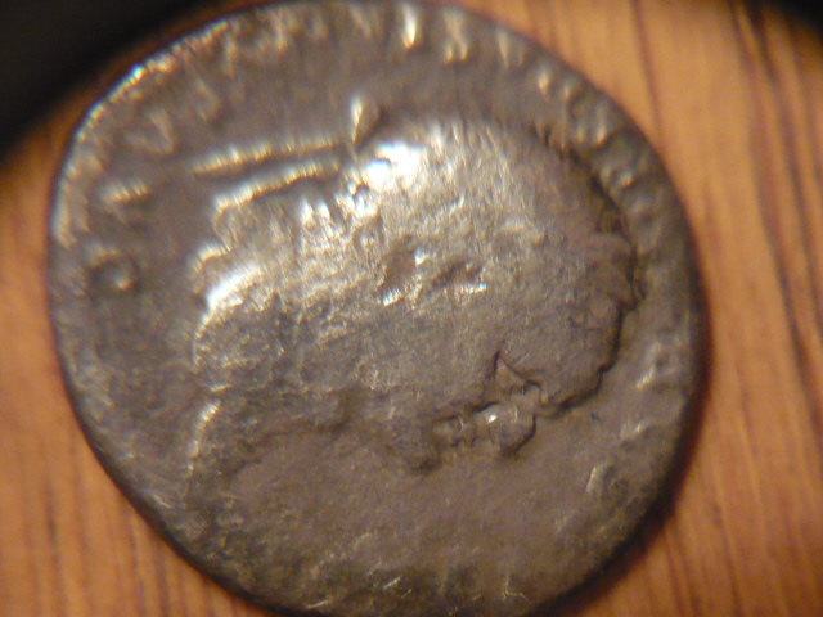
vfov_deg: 27.5
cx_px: 412
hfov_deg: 36.2
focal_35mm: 53
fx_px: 1260
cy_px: 308
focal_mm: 5.5
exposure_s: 1/30
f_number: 2.8
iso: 400
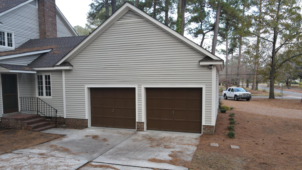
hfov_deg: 69.9
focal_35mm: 27
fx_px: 216
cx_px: 154
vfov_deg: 42.7
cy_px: 103
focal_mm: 4.5
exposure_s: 1/25
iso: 100
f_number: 2.8
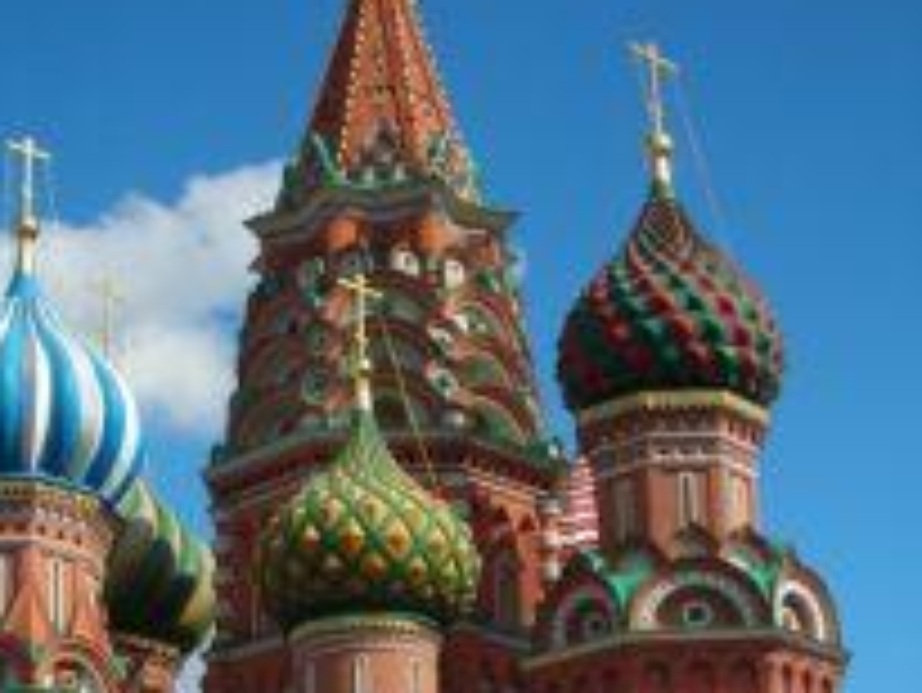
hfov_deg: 23.4
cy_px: 621
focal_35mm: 83
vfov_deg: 17.5
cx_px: 315
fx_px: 2212
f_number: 6.4
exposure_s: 1/265
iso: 50
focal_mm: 6.3
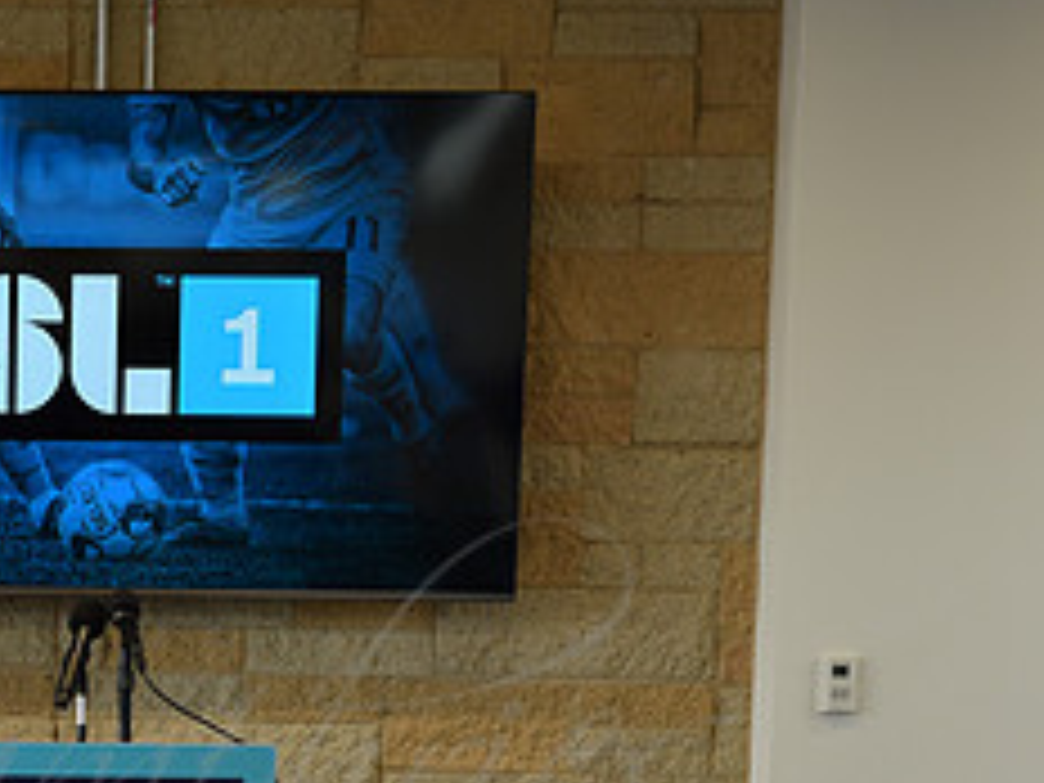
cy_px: 808
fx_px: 3046
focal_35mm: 101
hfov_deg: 18.7
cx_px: -117
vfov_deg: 14.4
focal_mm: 42
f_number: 3.5
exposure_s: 1/60
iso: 400
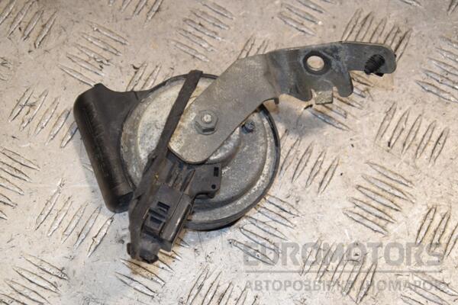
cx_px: 229
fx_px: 1107
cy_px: 152
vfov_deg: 15.7
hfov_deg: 23.4
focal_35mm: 87
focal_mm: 58
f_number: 8
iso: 800
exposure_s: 1/200
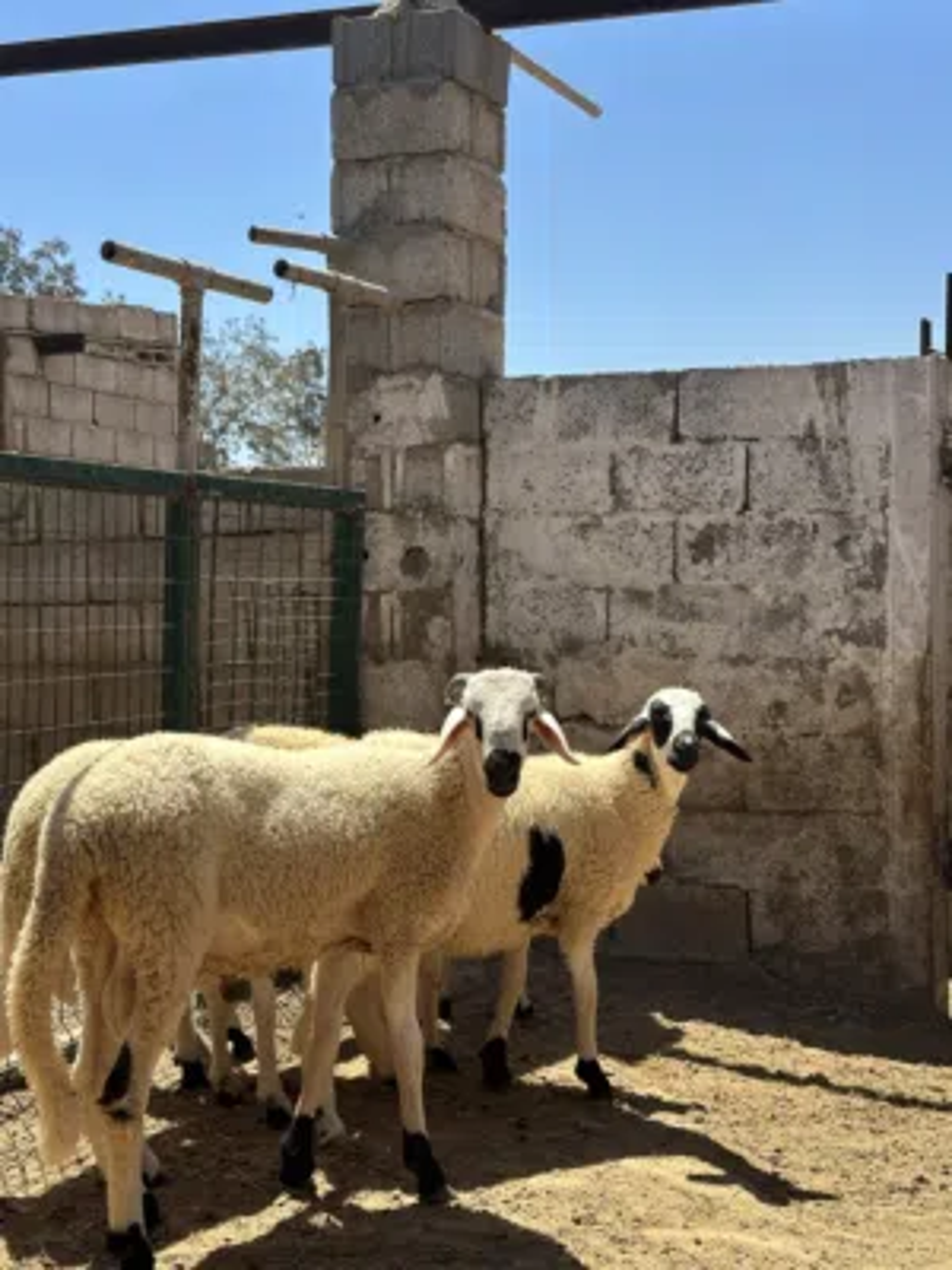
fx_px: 1760
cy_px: 635
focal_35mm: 48
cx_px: 476
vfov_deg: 39.7
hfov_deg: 30.3
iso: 64
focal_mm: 6.86
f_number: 1.78
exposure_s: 1/3367
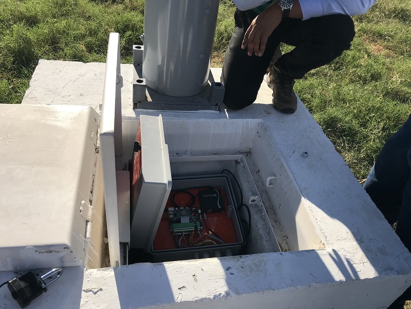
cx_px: 206
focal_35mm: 28
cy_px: 154
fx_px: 332
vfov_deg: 49.7
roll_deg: -11.0
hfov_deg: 63.4
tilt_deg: -41.6
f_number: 1.8
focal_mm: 3.99
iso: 20
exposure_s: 1/2336
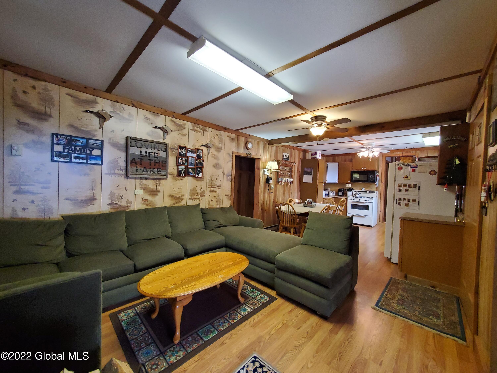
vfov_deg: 89.9
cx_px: 248
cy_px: 186
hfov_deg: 106.2
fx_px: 187
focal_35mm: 13
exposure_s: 1/30
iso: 400
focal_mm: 1.8
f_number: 2.2
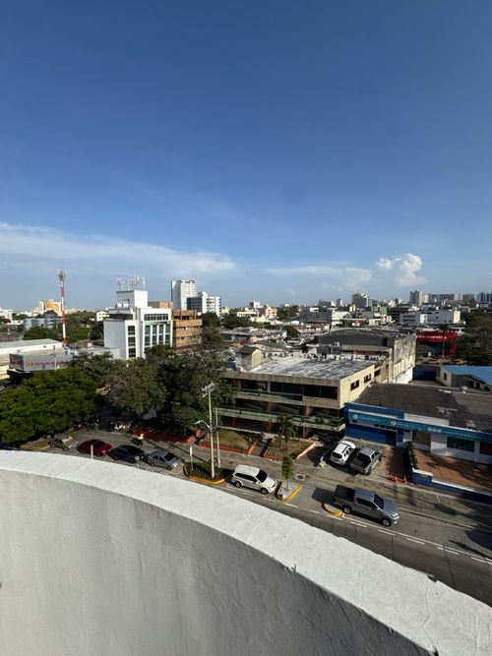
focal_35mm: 14
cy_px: 328
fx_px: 265
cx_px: 246
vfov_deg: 102.1
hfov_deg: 85.7
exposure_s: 1/2770
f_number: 2.2
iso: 50
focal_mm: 2.22
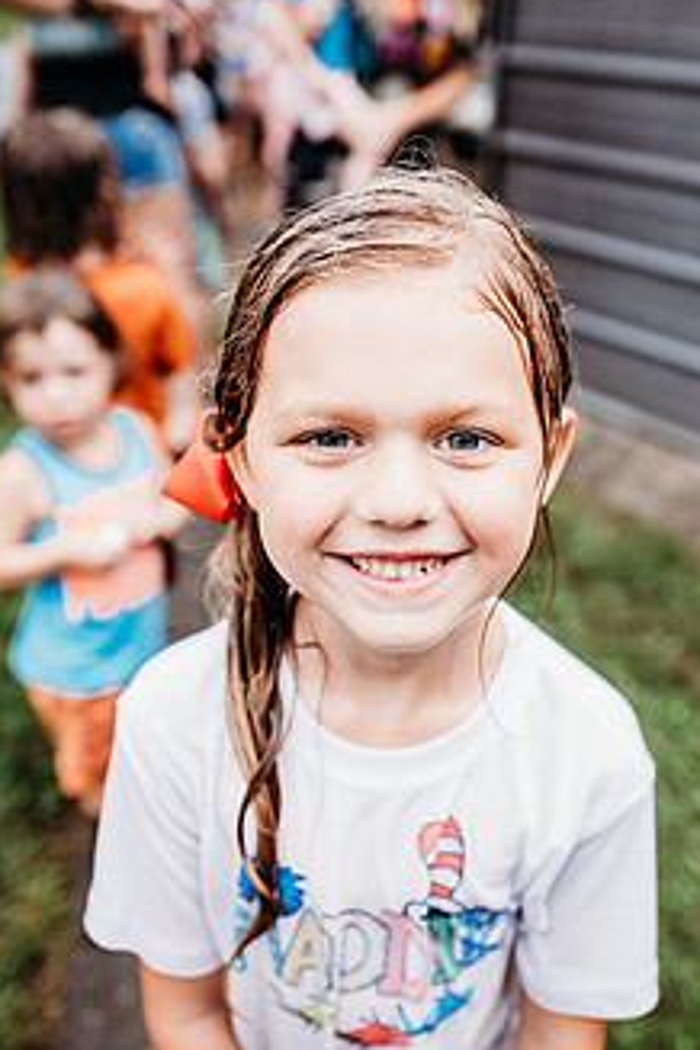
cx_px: 421
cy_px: 549
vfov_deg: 57.2
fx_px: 962
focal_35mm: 33
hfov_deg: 39.8
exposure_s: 1/250
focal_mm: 24
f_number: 2.5
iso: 200
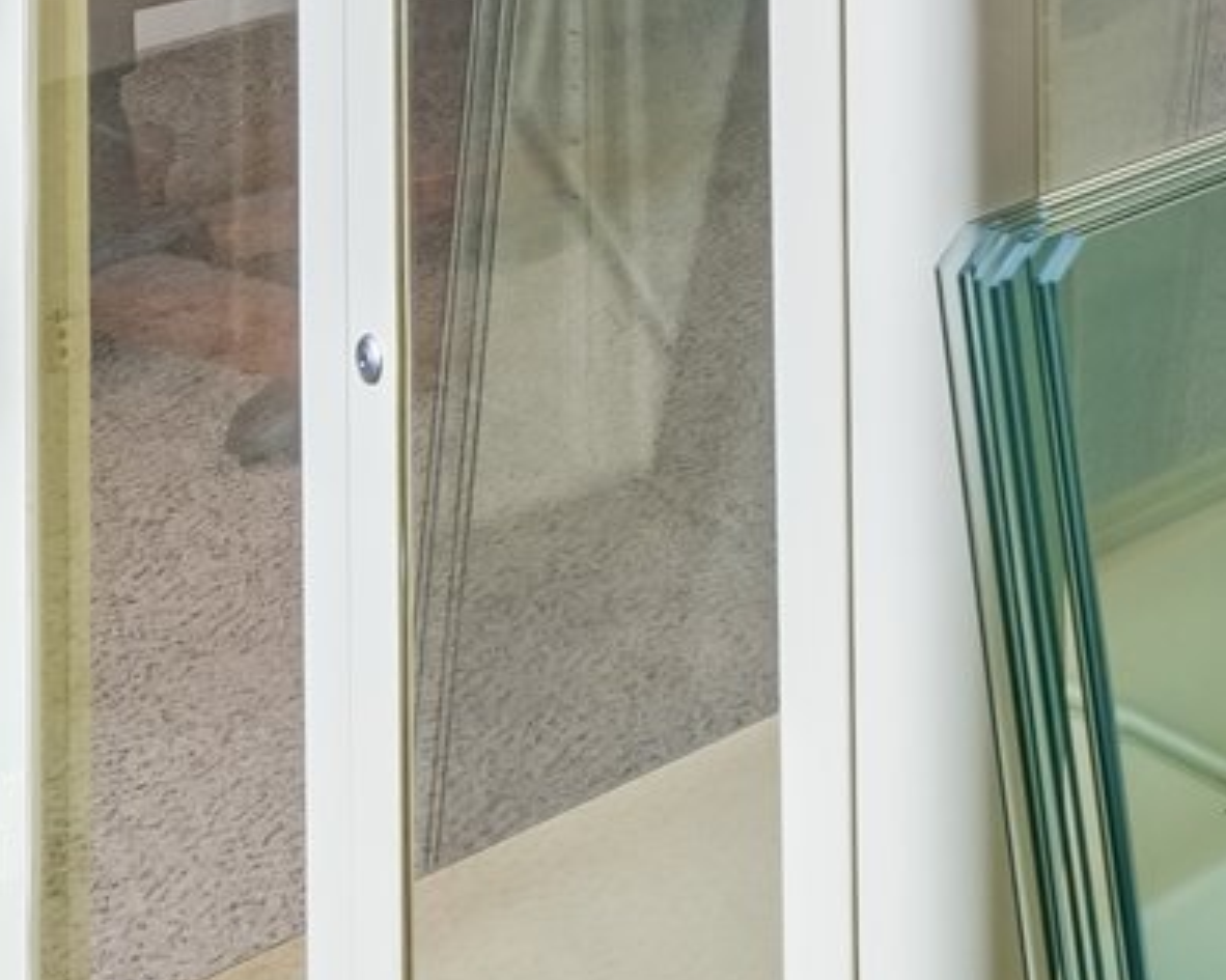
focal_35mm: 78
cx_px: 3028
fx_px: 2830
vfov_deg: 15.6
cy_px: -988
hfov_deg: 14.5
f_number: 8
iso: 400
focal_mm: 16
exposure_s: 1/6
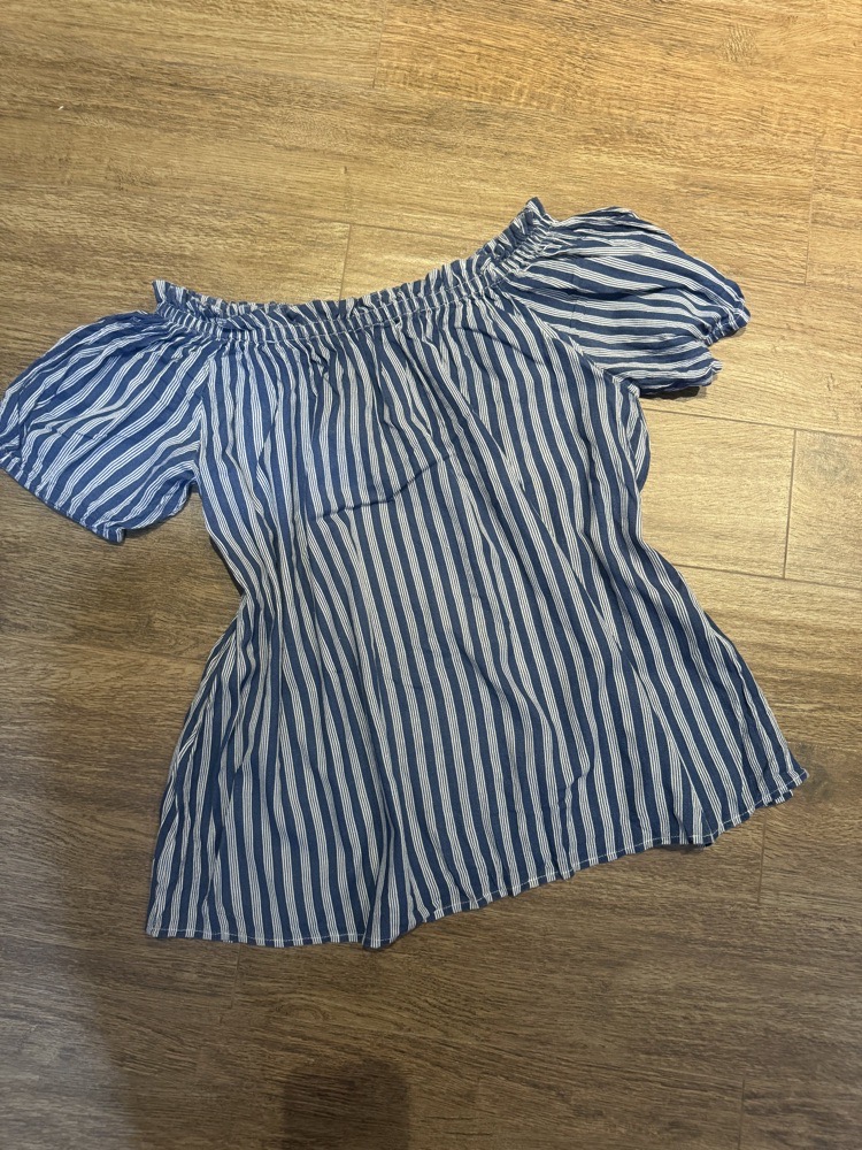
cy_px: 575
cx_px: 431
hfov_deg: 56.8
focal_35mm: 24
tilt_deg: -82.2
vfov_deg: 71.6
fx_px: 797
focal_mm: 6.76
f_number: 1.78
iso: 400
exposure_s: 1/50
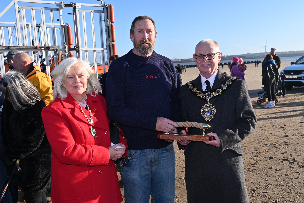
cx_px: 152
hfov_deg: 54.5
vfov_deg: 37.8
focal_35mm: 35
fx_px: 295
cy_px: 102
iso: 200
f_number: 7.1
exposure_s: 1/500
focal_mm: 35
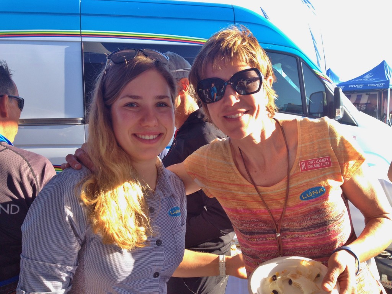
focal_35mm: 35
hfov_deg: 52.6
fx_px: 396
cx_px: 196
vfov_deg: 40.7
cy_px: 147
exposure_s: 1/287
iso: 50
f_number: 2.4
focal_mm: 4.28
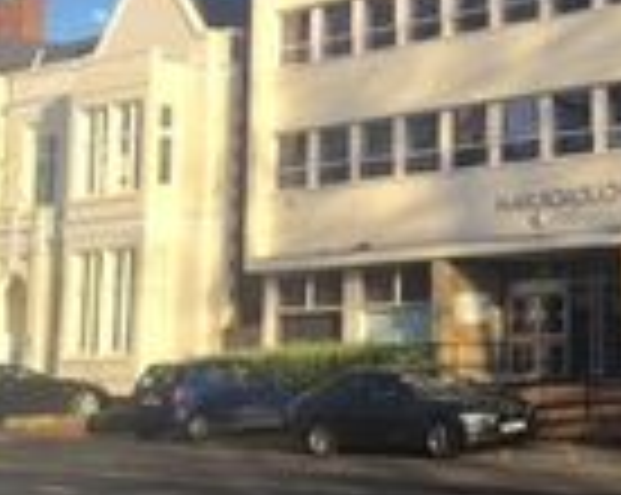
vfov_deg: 18.4
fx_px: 1505
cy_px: 72
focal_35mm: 82
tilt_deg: +10.1
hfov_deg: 21.6
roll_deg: +0.7
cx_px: 747
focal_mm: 4.15
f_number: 2.2
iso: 32
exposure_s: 1/1980
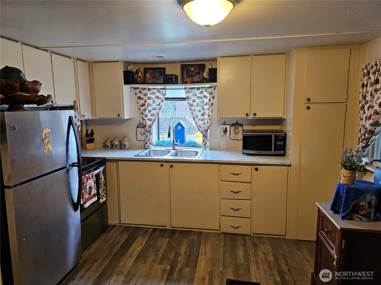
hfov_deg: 73.9
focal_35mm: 23
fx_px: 253
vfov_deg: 58.9
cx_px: 190
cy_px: 142
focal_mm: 6.3
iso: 500
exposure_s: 1/120
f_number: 1.7
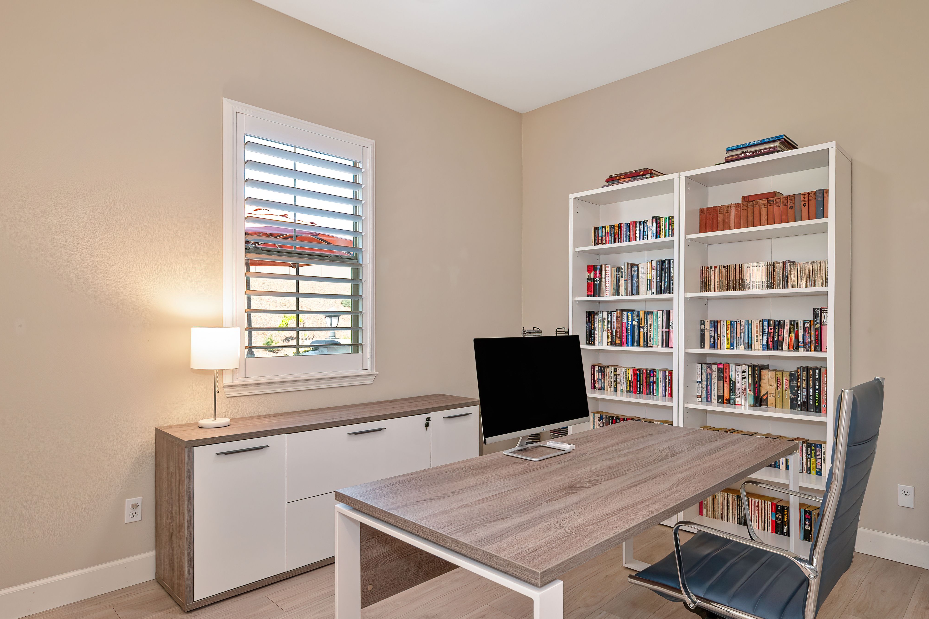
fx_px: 542
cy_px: 343
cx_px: 488
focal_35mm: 21
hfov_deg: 81.1
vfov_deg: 59.4
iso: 640
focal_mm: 14
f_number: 4
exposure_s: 1/50
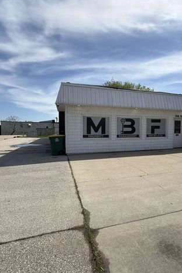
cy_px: 135
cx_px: 112
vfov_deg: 84.0
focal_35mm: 20
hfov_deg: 61.3
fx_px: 152
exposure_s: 1/2506
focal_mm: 2.22
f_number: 2.2
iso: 50
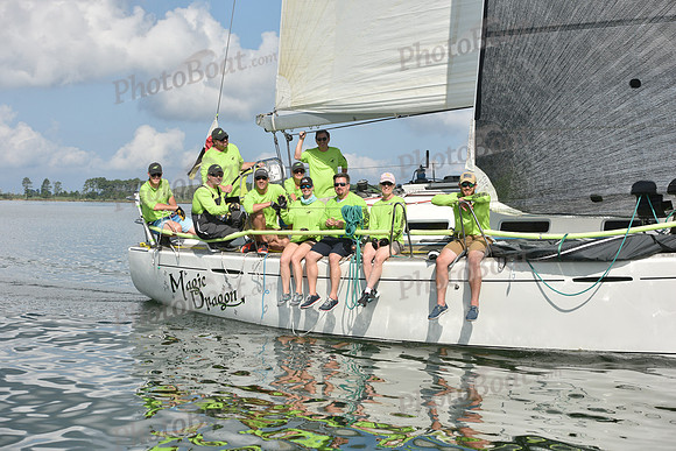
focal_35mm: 70
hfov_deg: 28.8
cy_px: 226
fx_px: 1315
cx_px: 338
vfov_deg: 19.5
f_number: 7.1
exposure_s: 1/2000
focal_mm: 70
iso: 320
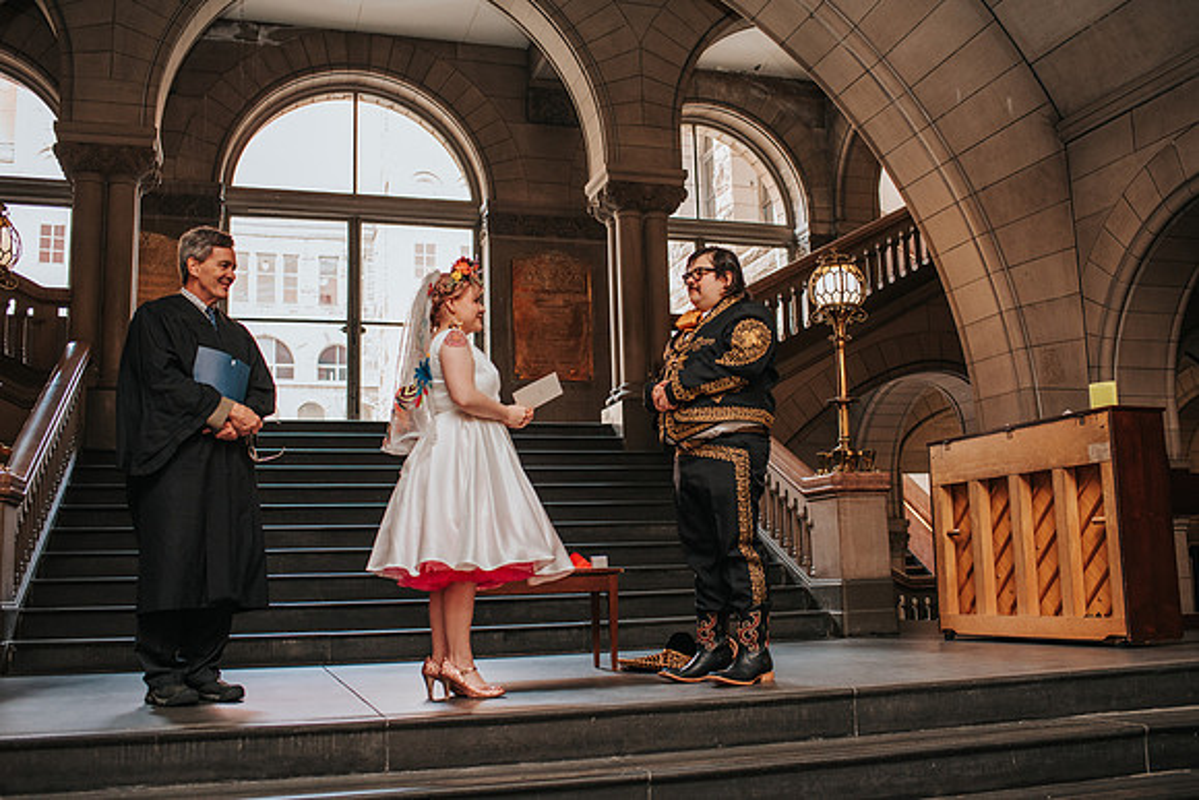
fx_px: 1180
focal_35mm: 35
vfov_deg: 37.4
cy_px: 400
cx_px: 600
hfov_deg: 53.9
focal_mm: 35
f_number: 3.2
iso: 1000
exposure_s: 1/200
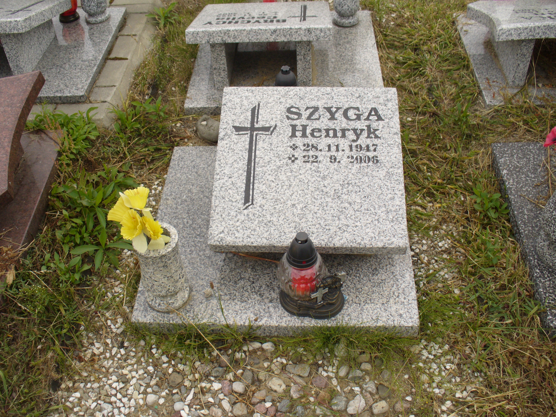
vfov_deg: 38.7
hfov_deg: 50.1
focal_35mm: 37
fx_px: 594
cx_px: 278
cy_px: 208
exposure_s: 1/200
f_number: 5.6
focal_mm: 6.1
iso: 80
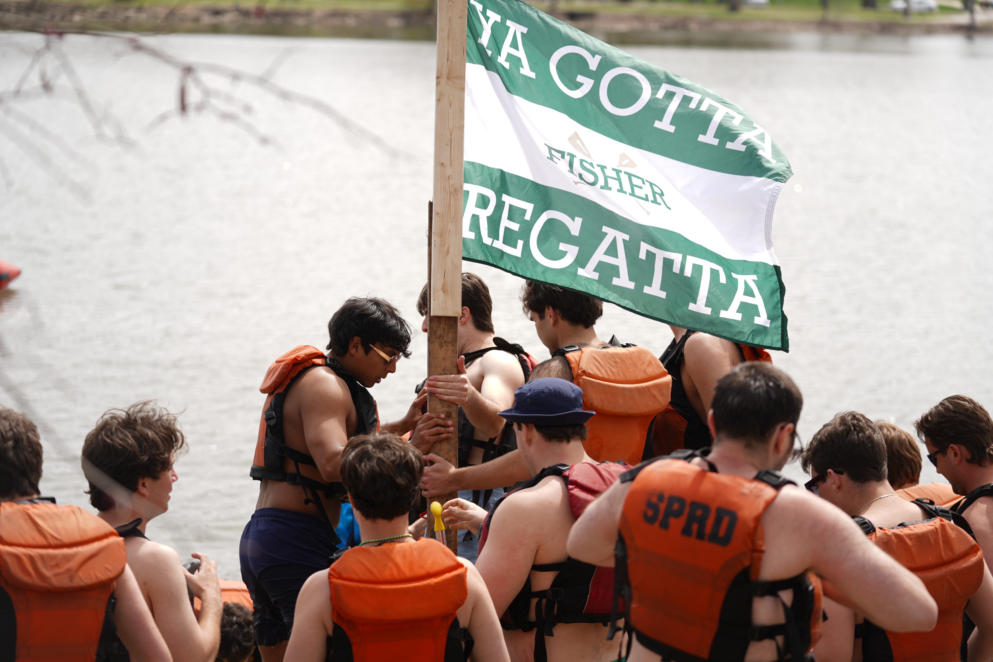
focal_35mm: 95
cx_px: 496
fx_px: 2620
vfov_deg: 14.4
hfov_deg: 21.5
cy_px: 331
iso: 80
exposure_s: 1/800
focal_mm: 95
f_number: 2.8
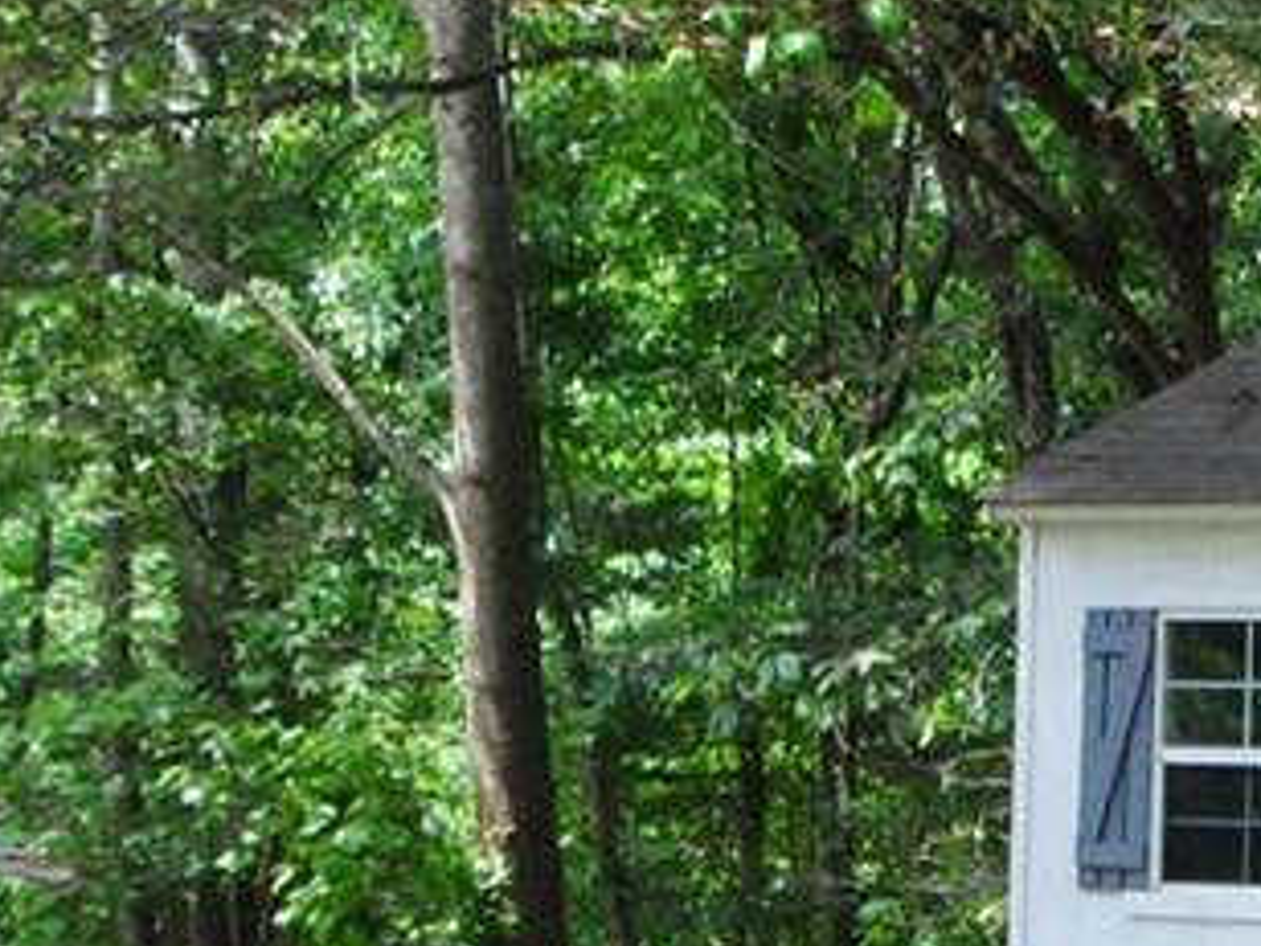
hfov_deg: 15.8
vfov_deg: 12.8
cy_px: 860
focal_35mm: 115
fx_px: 4189
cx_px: 1855
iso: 1600
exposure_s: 1/800
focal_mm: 24
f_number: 4.5
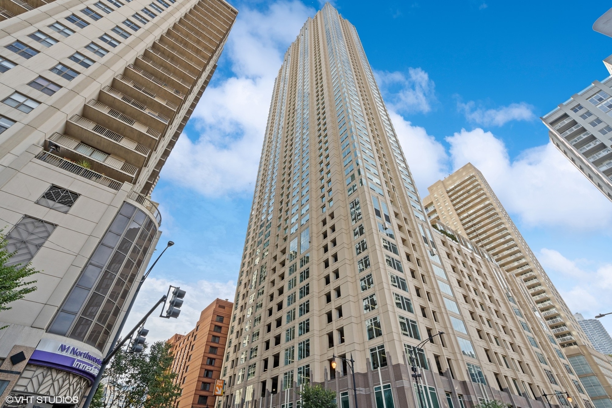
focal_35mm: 16
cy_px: 204
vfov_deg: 73.7
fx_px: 272
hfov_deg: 96.7
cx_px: 306
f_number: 10
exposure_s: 1/200
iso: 320
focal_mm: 16
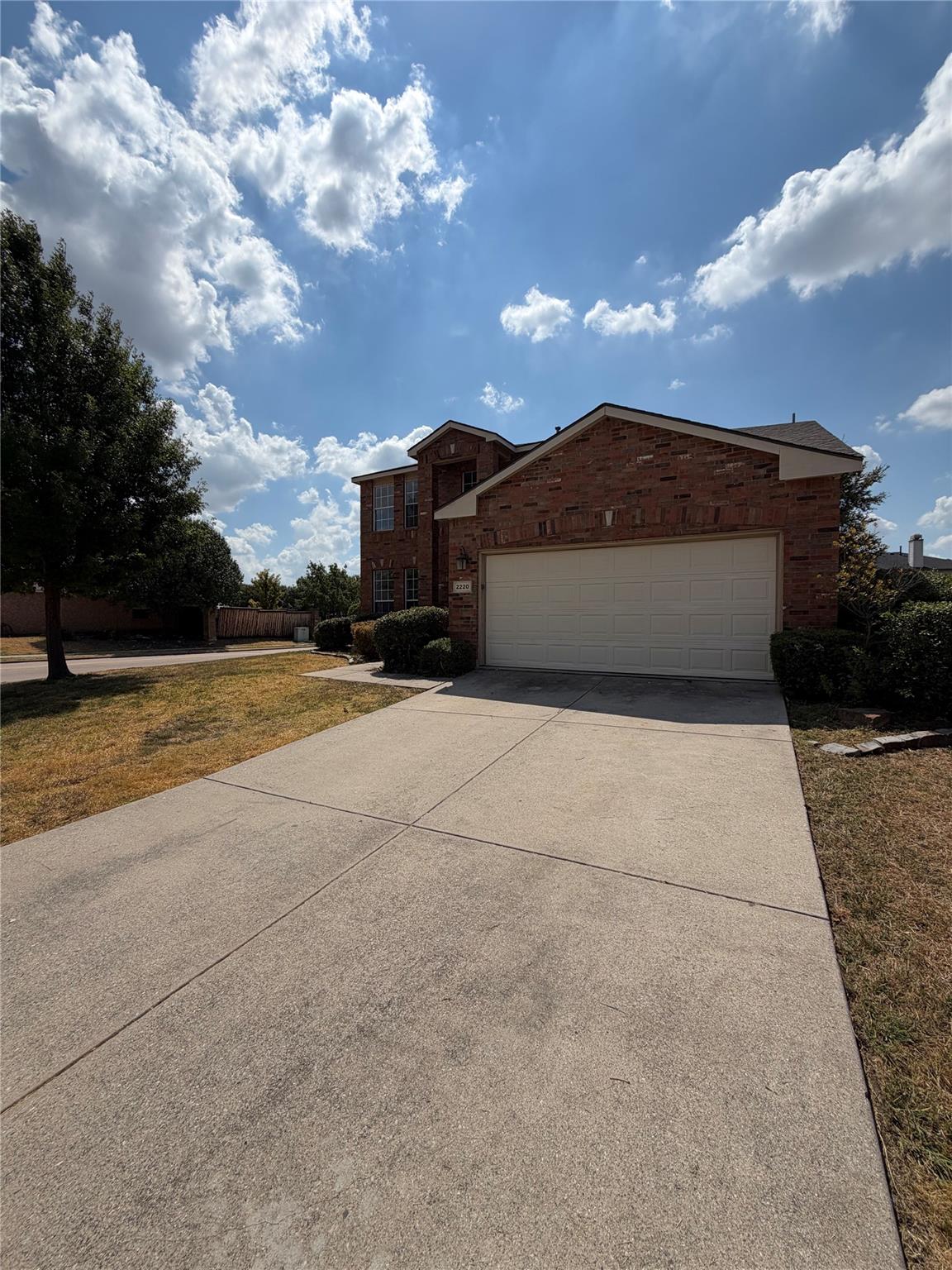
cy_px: 635
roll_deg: -0.7
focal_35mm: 14
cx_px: 476
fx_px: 513
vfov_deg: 102.1
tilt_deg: -1.8
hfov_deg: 85.7
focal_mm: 2.22
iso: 20
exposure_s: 1/2092
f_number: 2.2
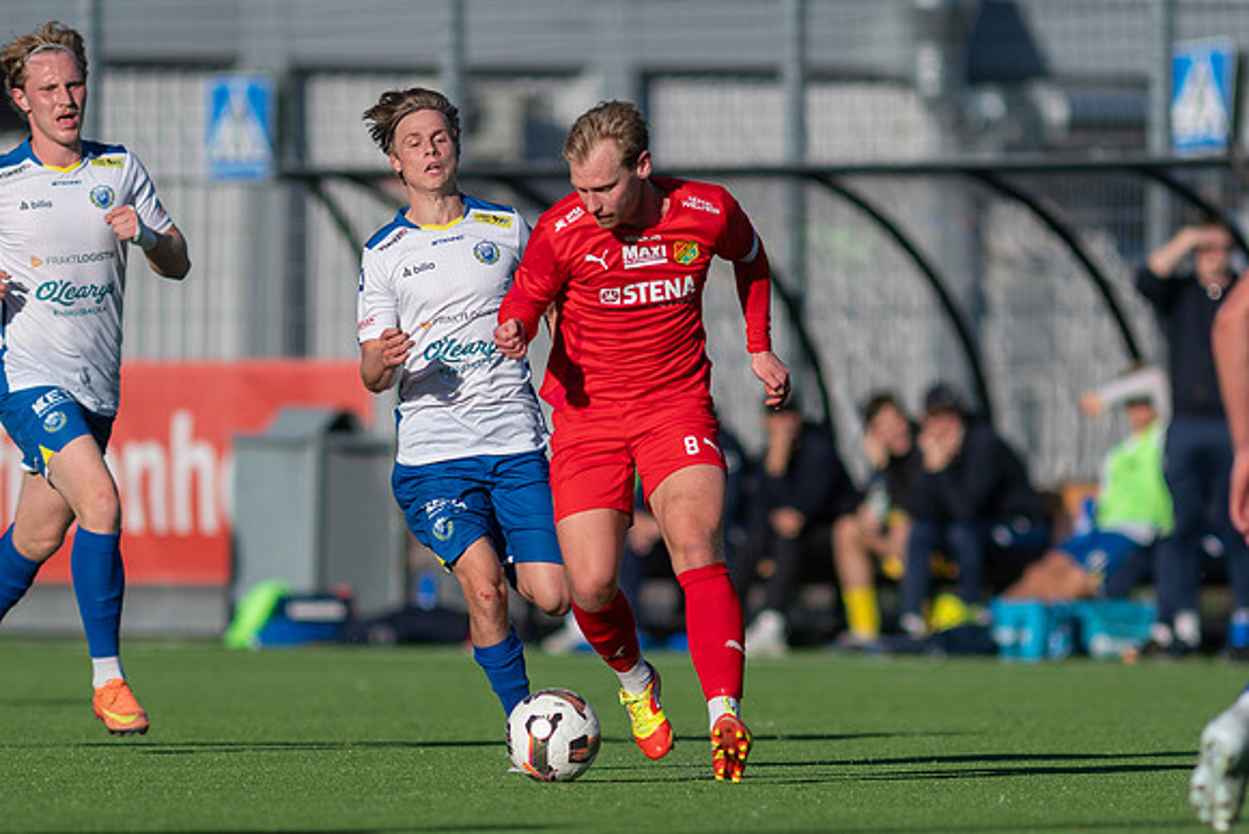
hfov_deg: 3.4
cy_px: 417
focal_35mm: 600
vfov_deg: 2.3
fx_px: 20821
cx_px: 624
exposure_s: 1/2000
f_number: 3.2
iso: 100
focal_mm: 300
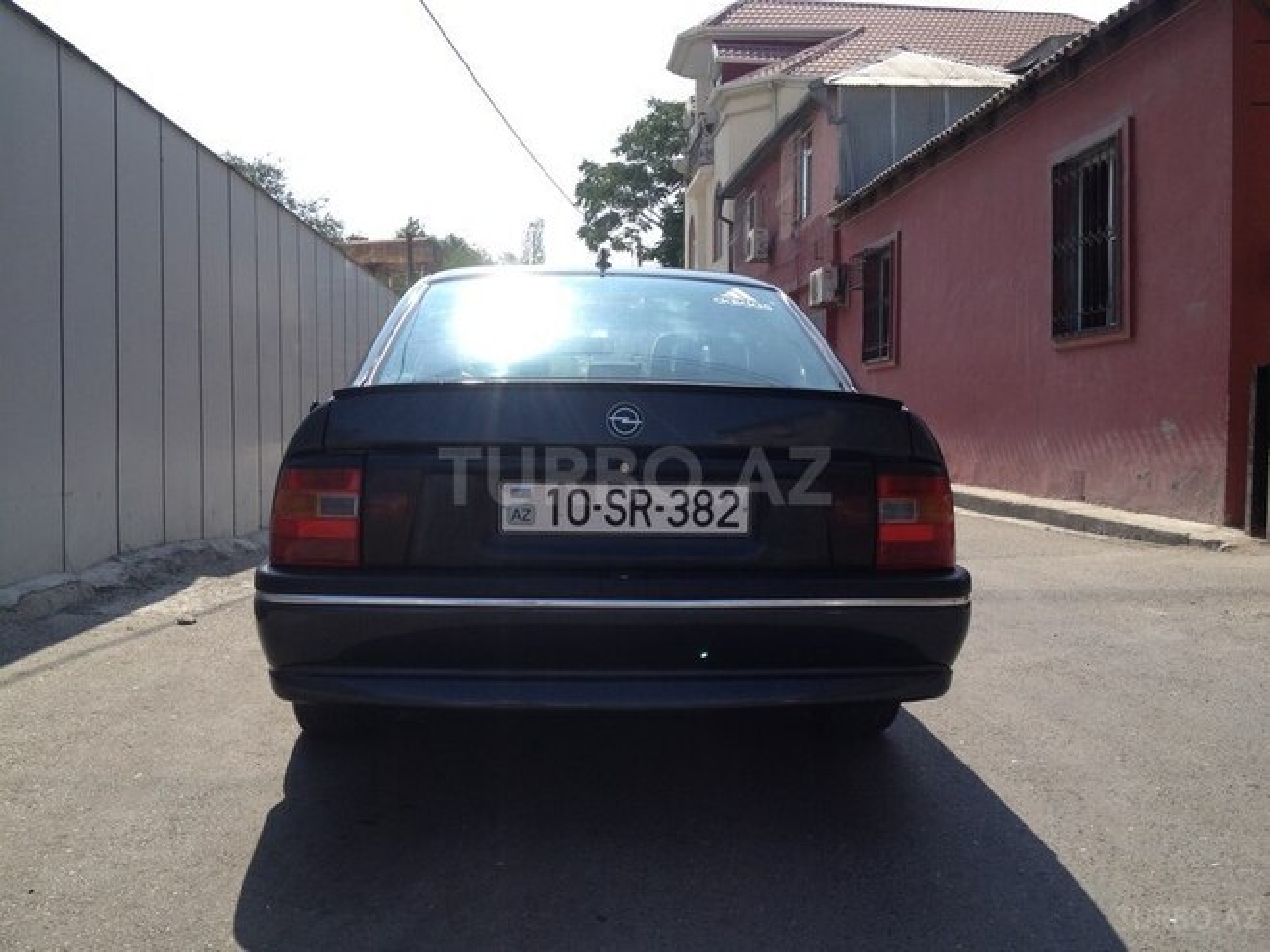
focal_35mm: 35
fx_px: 1284
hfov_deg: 52.6
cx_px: 635
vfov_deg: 40.7
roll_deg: +0.4
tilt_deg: -7.1
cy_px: 476
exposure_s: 1/1416
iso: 50
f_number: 2.4
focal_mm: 4.28
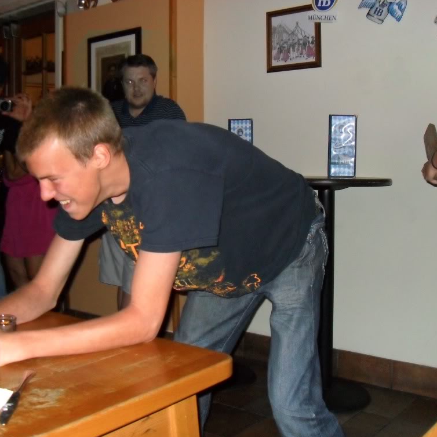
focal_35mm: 42
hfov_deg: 40.0
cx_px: 227
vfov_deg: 40.0
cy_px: 220
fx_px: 600
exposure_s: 1/45
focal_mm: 6.2
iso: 400
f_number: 2.8
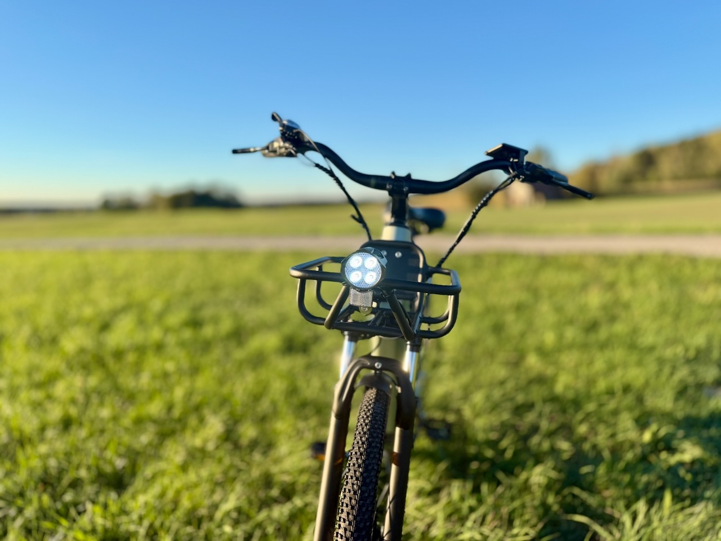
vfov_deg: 56.8
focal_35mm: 24
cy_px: 270
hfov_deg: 71.6
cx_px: 360
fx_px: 500
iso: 80
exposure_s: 1/1292
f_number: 1.78
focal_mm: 6.76
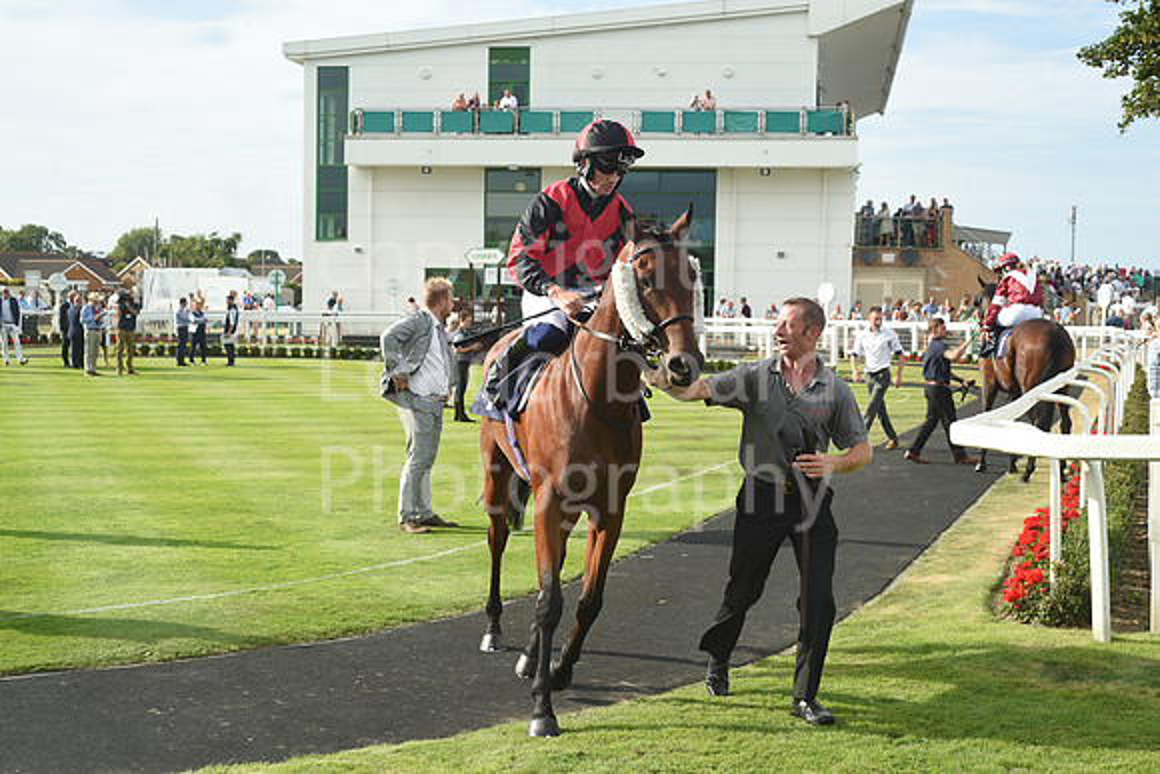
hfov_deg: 39.6
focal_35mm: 50
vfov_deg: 27.0
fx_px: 1611
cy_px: 387
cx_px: 580
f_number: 5.6
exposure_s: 1/1250
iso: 400
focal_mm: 50
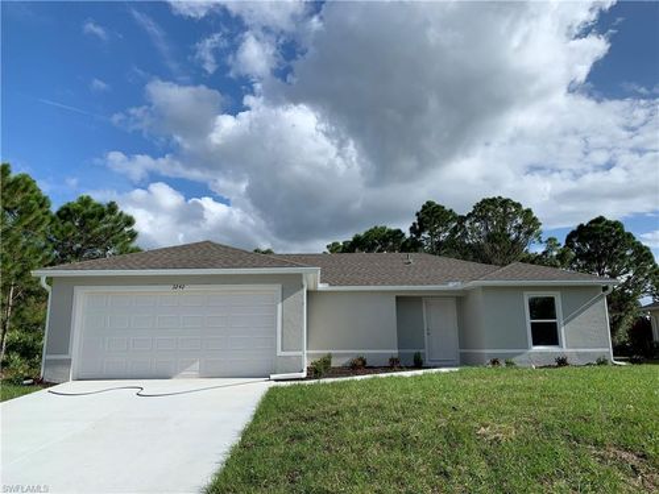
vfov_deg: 53.1
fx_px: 495
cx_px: 330
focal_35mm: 26
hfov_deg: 67.3
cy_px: 247
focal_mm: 4.25
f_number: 1.8
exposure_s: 1/3650
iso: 25
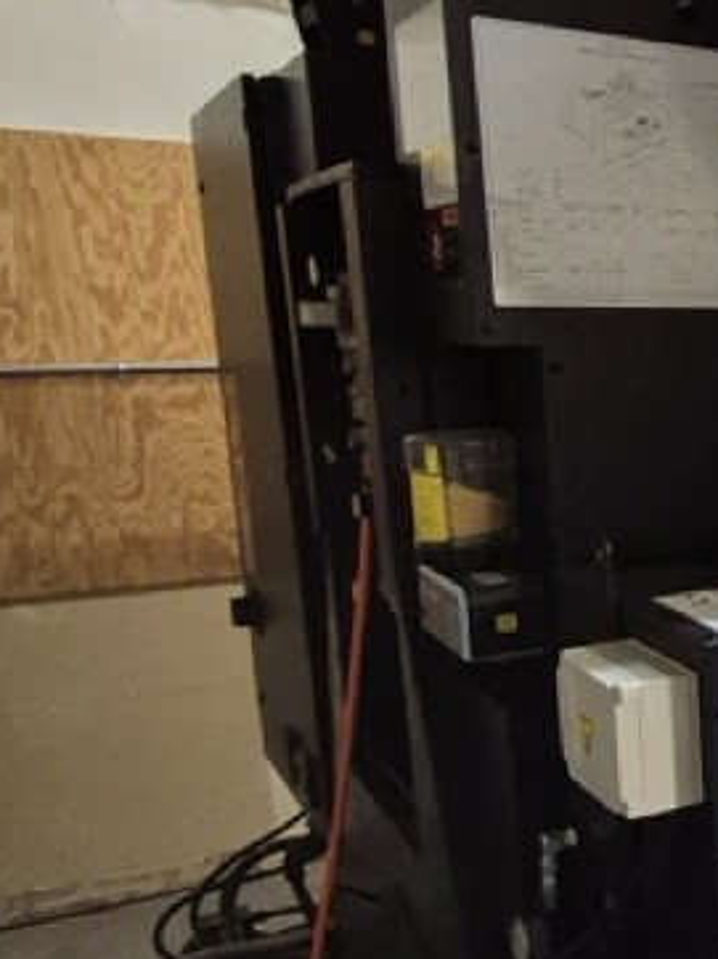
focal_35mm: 46
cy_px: 527
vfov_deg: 41.2
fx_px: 1274
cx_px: 1221
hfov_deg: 22.2
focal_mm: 1.74
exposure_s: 1/60
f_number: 2.2
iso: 640
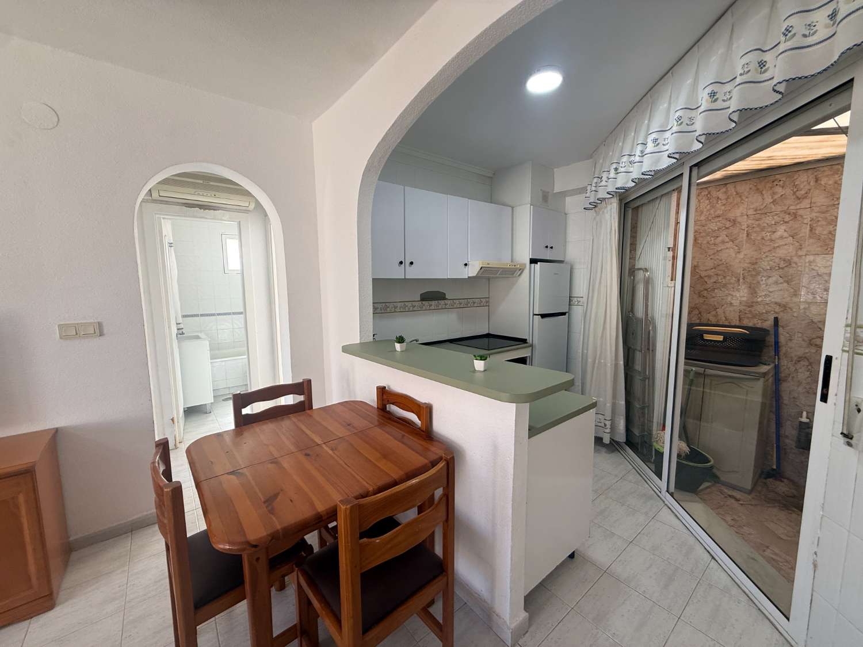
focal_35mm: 14
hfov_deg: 102.1
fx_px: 349
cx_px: 432
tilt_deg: -7.1
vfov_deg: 85.7
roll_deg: +0.2
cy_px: 324
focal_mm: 2.22
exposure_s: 1/100
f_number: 2.2
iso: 80
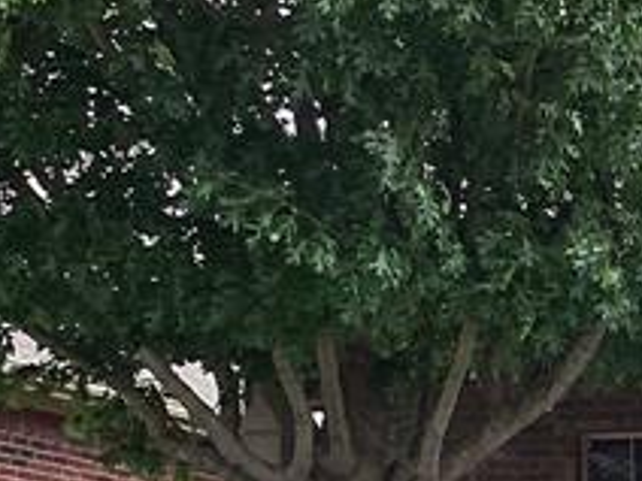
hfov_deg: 11.9
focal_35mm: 150
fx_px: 2782
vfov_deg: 9.7
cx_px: 1242
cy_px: 605
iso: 25
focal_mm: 3.3
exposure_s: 1/747
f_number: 2.4
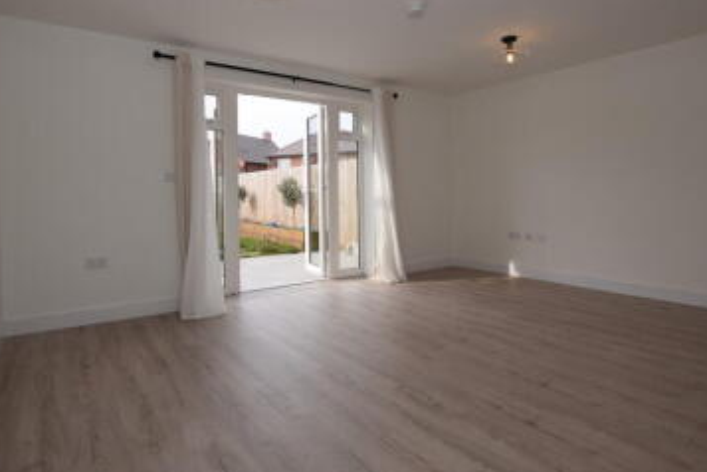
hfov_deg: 84.0
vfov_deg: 61.6
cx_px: 345
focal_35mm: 20
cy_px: 197
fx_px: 393
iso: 100
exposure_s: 1/160
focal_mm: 10
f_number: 6.3
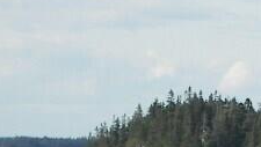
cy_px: 169
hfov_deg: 2.8
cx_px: 570
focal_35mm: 778
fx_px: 5389
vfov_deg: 1.6
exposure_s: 1/500
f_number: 3.2
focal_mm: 26.1
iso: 50
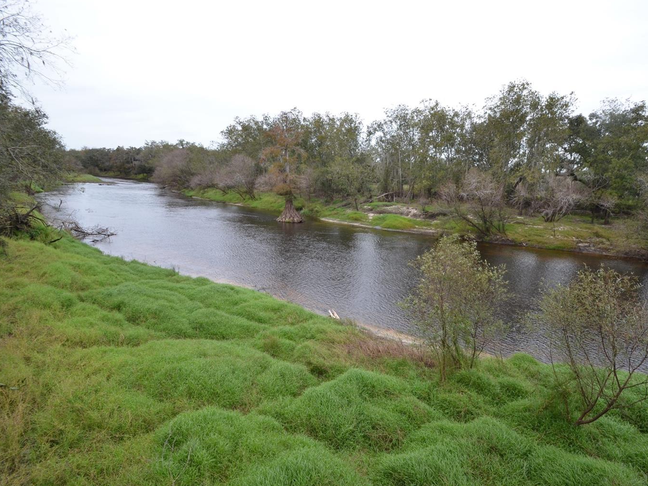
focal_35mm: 17
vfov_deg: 74.7
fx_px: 318
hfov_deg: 90.4
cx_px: 369
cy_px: 240
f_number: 7.1
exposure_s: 1/200
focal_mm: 10
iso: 200
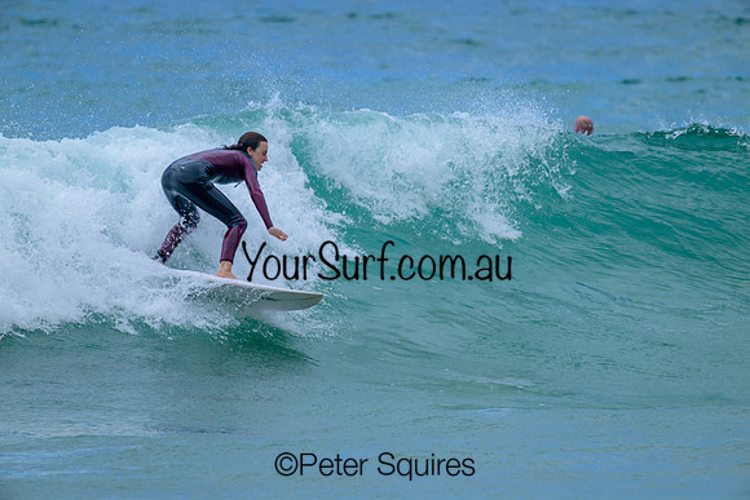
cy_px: 250
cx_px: 375
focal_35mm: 560
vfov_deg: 2.5
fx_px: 11669
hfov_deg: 3.7
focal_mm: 560
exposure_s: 1/2000
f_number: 8
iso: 400
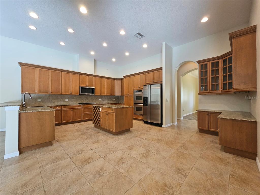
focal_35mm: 13
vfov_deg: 89.9
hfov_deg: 106.2
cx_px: 130
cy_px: 98
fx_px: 98
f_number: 2.2
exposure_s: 1/60
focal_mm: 2.2
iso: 160
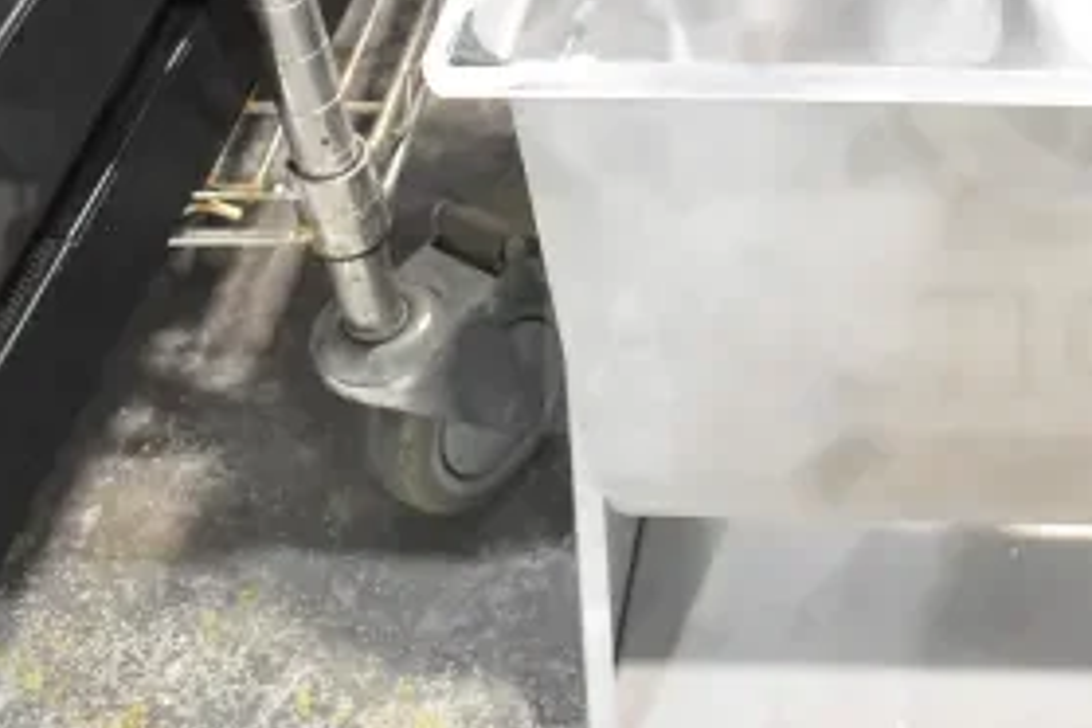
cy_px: 123
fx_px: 1790
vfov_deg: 22.6
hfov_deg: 32.3
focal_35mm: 59
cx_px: 982
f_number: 3.5
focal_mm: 18
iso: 2200
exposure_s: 1/30
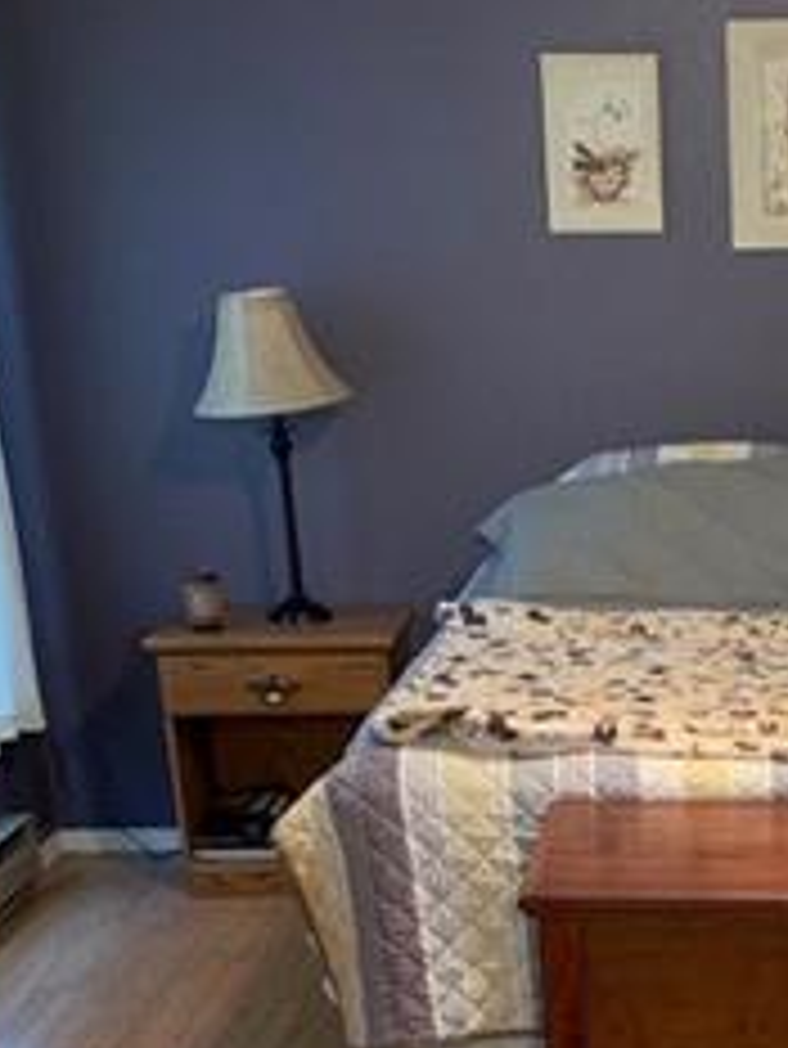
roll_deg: +0.9
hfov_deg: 21.1
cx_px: 811
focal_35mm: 67
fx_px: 2032
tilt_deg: -23.6
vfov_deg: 26.6
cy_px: 1160
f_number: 1.8
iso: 640
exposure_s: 1/30
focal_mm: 4.25
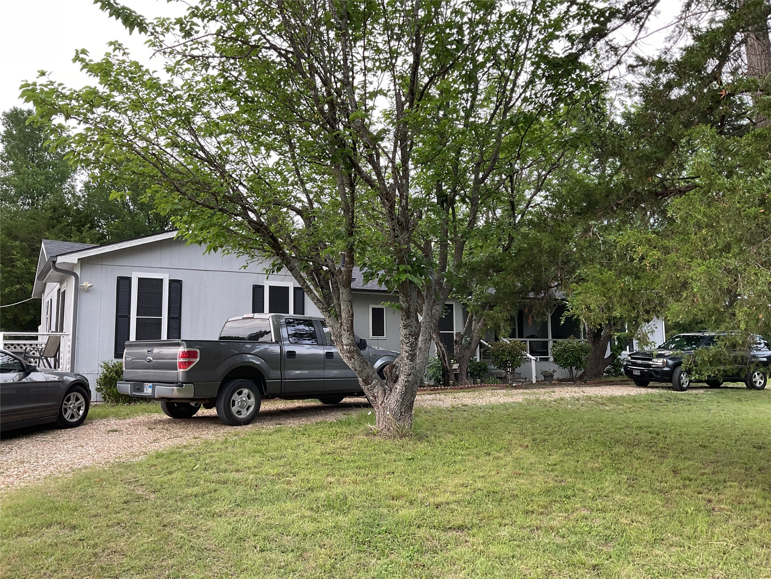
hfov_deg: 61.7
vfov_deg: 48.2
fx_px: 646
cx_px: 386
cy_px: 290
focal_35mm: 29
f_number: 1.8
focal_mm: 3
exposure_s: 1/120
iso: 50
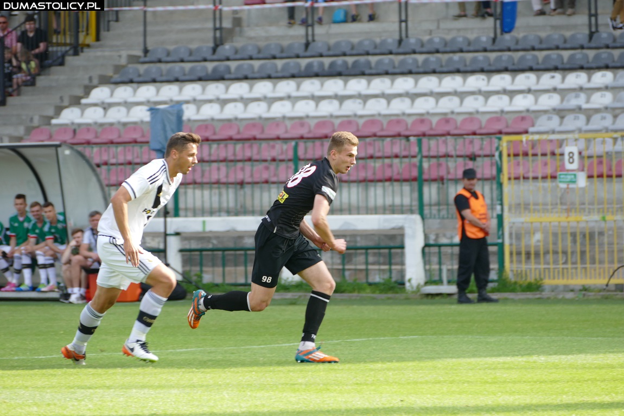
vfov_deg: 4.7
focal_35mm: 294
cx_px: 312
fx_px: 5096
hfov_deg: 7.0
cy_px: 208
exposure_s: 1/500
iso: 160
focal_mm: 107.42
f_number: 4
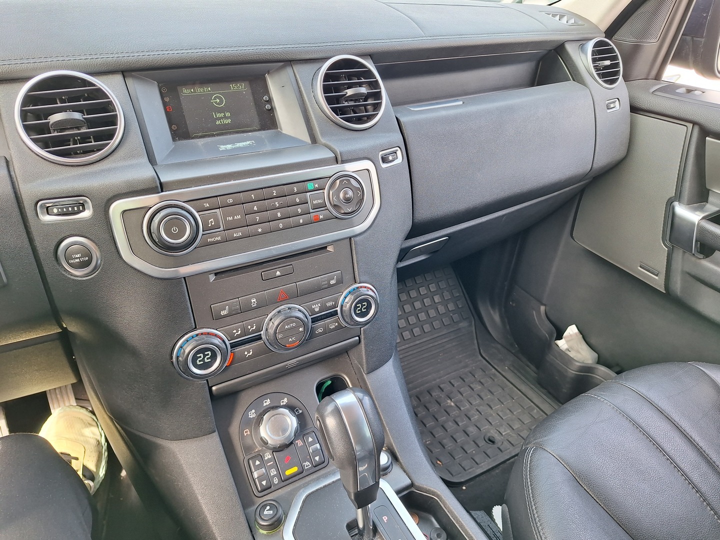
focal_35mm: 23
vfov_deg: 58.9
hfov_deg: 73.9
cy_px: 270
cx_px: 360
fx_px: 478
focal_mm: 5.54
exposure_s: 1/100
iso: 50
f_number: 1.8
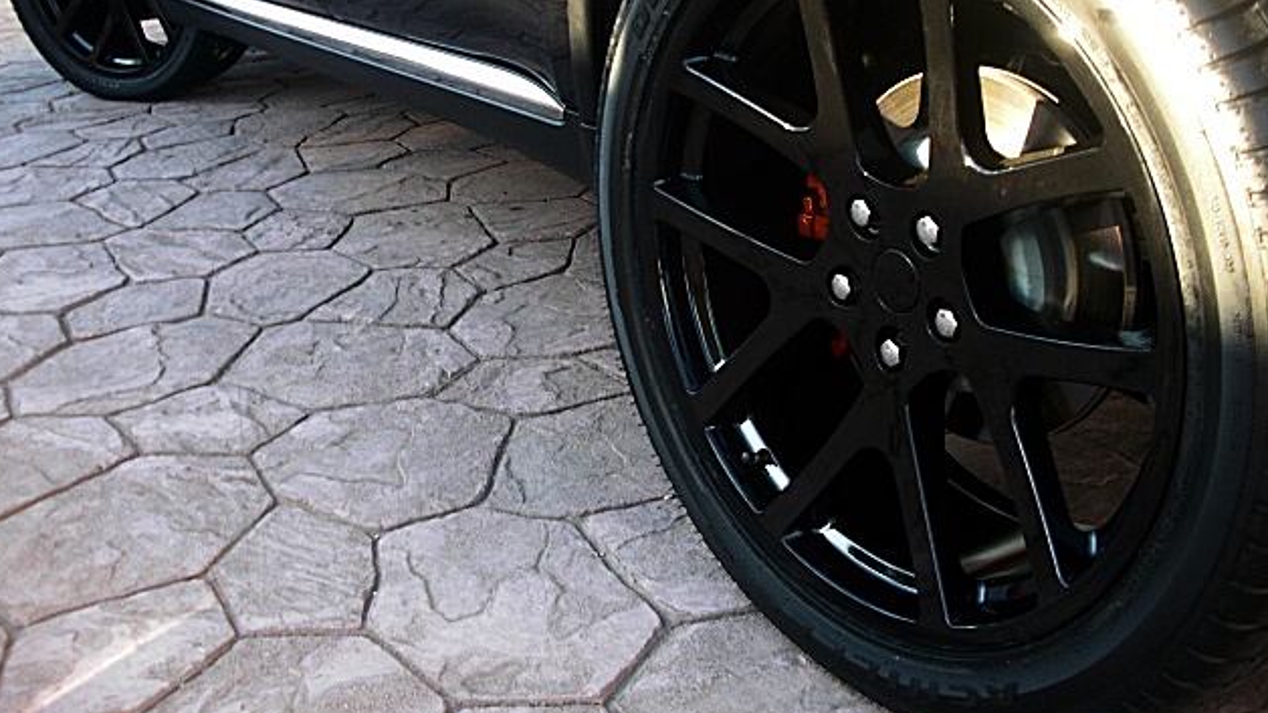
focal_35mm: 40
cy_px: 257
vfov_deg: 29.5
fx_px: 1345
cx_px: 638
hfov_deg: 50.5
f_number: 2.8
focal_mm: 6.3
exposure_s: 1/80
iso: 100
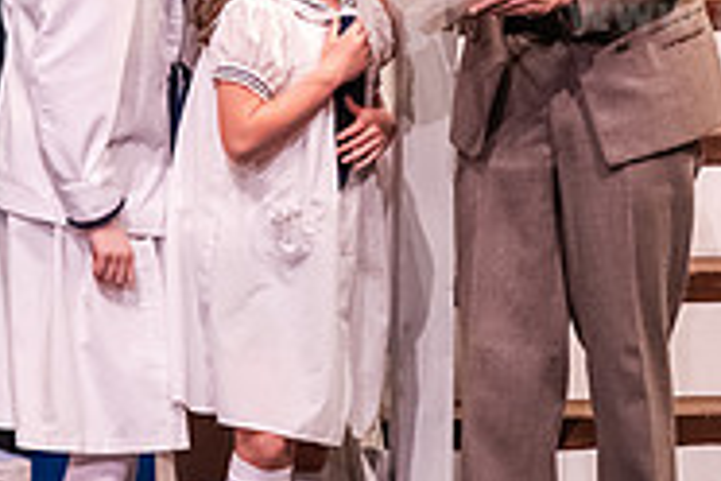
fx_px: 11255
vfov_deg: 2.4
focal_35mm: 562
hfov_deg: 3.7
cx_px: 392
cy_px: 95
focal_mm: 180
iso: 4000
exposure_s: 1/250
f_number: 3.2
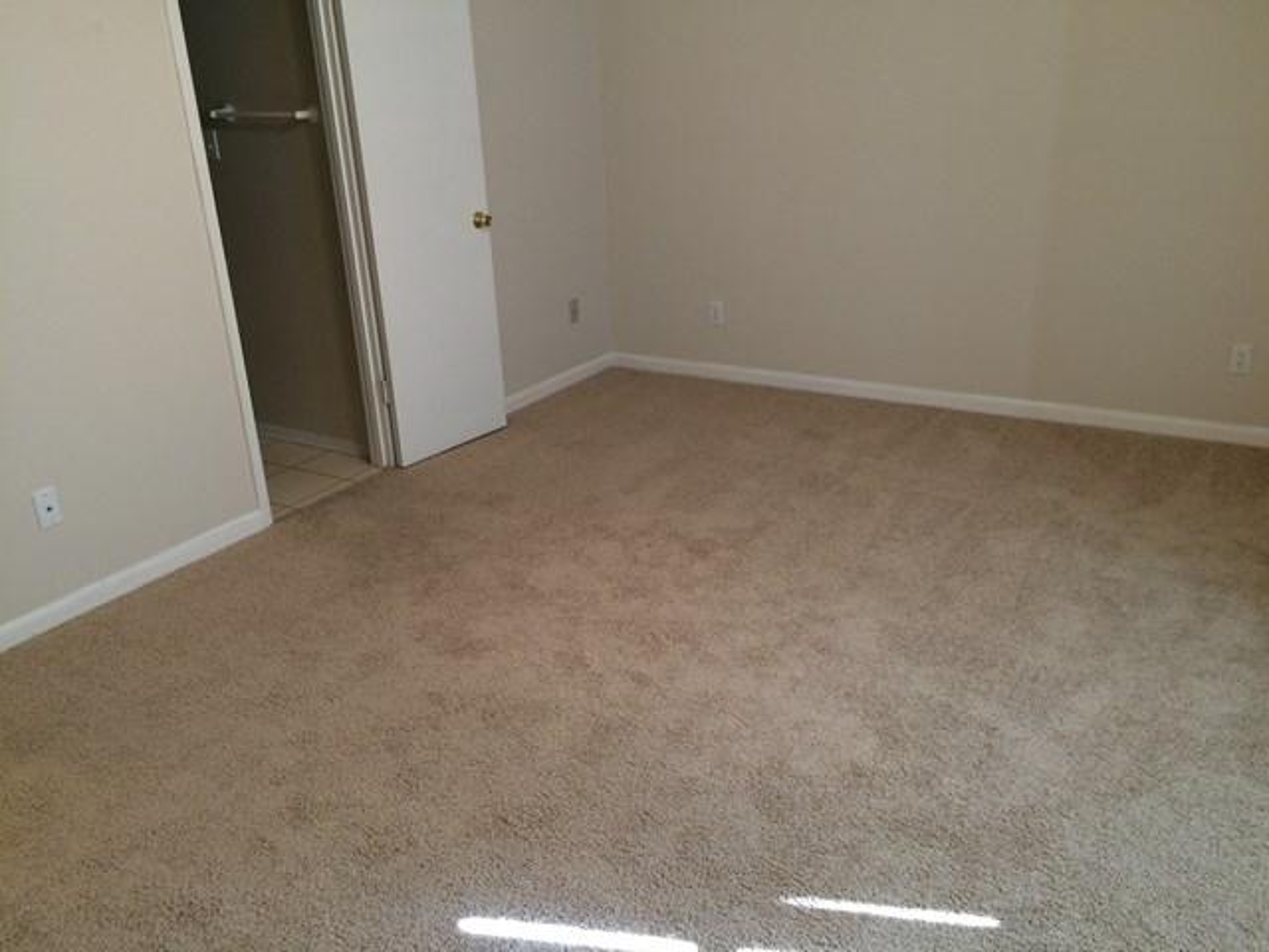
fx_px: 1063
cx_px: 634
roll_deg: +1.6
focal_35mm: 29
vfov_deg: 48.2
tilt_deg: -22.1
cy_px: 476
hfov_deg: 61.7
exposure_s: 1/30
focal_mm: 4.15
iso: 100
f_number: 2.2
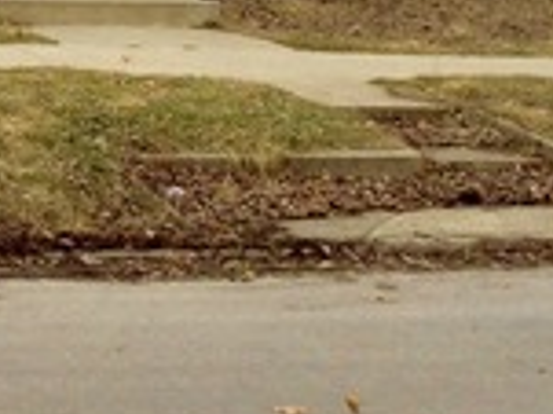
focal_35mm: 123
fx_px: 1963
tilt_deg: +1.5
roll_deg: +0.7
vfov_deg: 11.5
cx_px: -403
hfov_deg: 14.4
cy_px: -238
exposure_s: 1/760
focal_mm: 4.15
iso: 32
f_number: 2.2
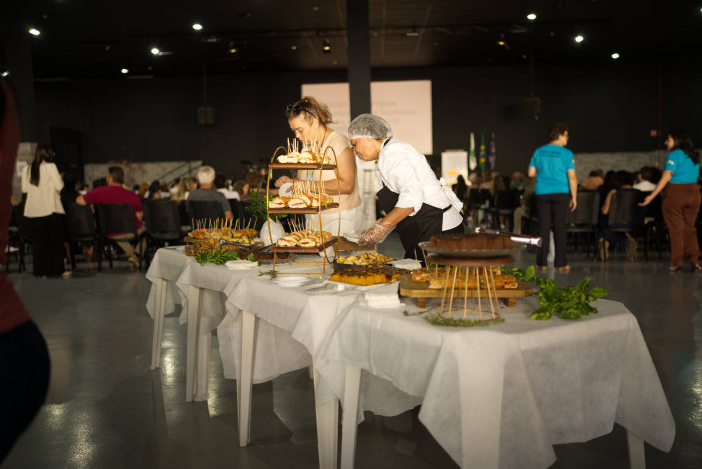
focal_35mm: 35
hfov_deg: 54.4
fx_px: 683
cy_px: 234
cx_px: 351
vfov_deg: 37.9
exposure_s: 1/80
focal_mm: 35
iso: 640
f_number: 1.8
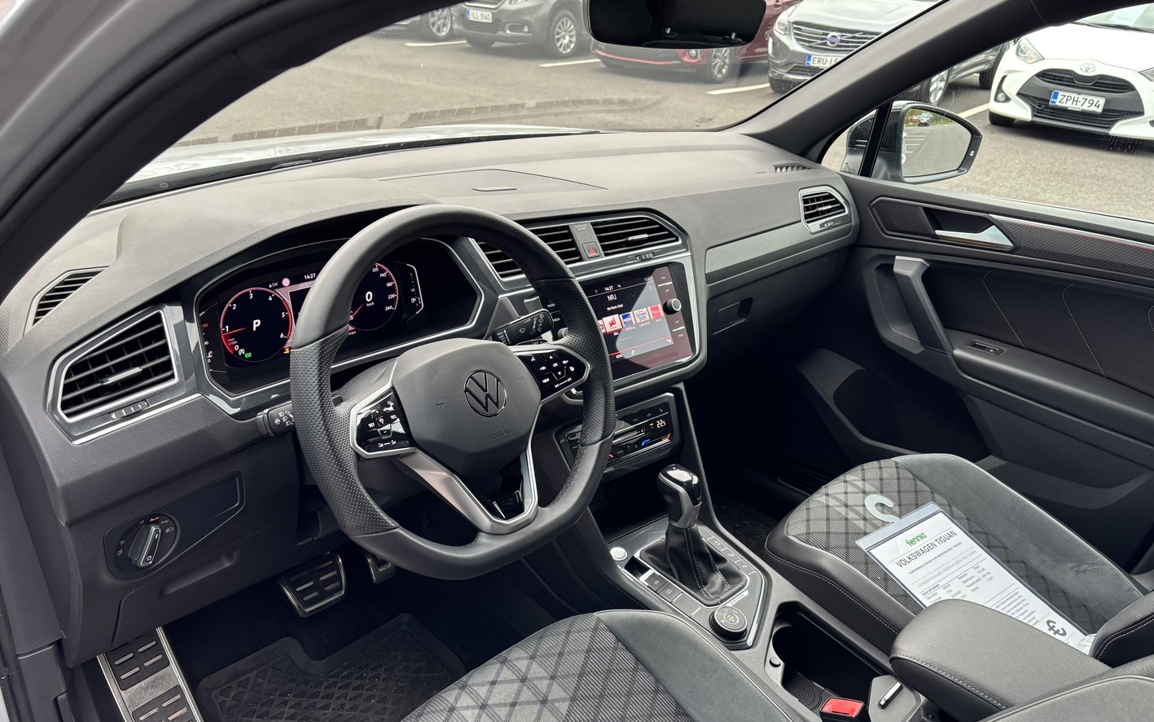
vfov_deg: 44.4
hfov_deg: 66.5
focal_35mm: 28
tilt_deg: -29.4
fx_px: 881
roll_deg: -2.7
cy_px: 429
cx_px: 583
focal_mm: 5.96
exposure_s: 1/121
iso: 125
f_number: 1.6
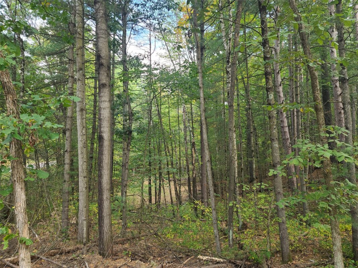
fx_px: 259
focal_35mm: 25
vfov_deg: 54.9
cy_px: 134
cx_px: 179
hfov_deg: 69.4
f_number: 1.8
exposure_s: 1/60
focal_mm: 7
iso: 40
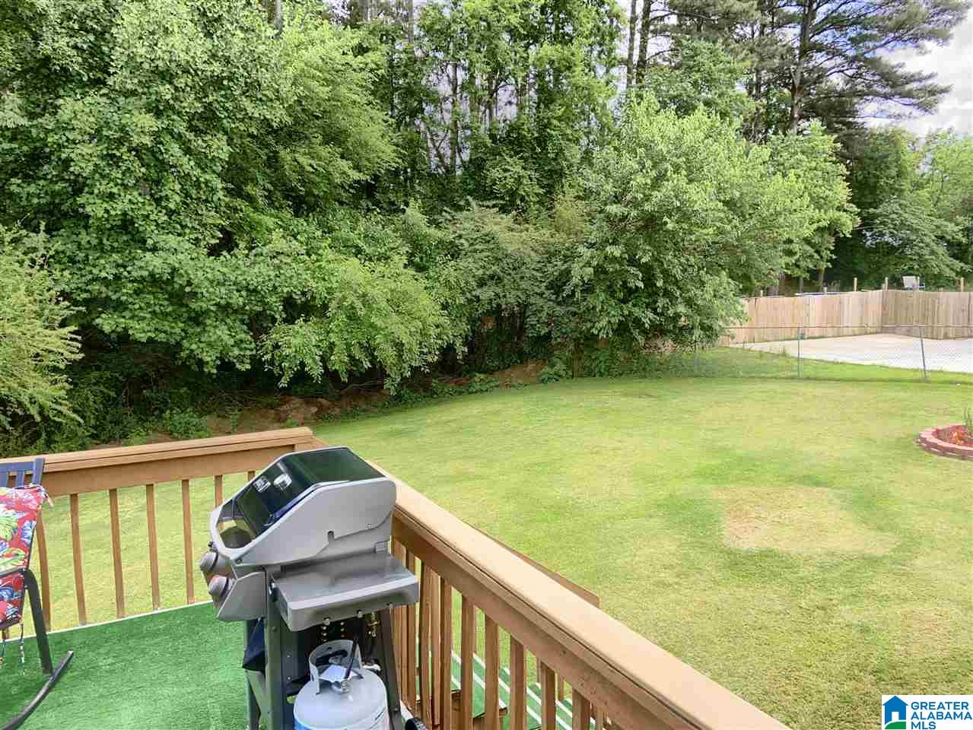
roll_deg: +0.2
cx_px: 486
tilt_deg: -6.2
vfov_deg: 53.1
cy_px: 365
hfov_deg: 67.3
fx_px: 731
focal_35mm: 26
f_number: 1.8
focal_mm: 4.25
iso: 32
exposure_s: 1/577
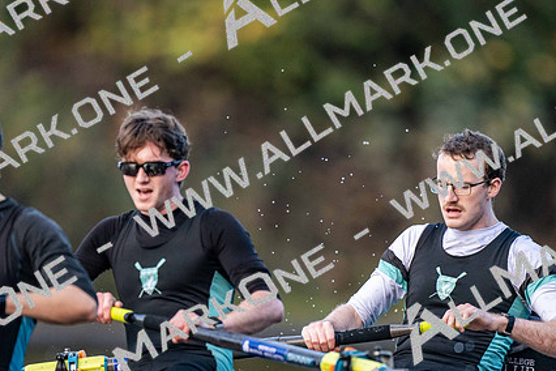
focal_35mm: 817
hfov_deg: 2.5
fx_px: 12617
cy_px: 241
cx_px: 295
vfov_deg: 1.7
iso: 3200
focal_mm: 600
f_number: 4
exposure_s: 1/2500
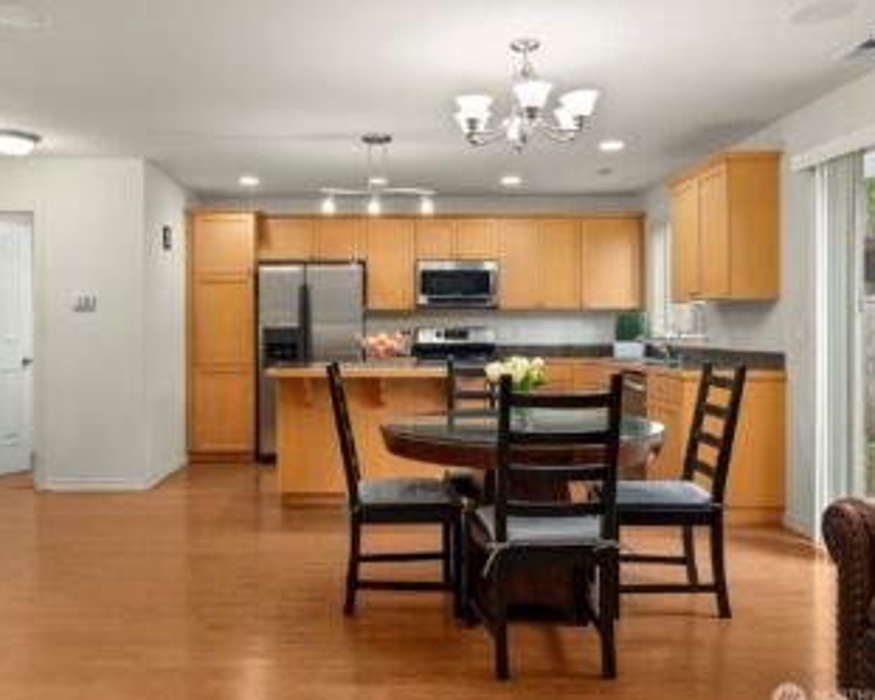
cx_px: 371
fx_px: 751
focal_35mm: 29
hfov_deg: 60.1
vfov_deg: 50.0
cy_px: 350
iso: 1000
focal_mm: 24
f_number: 7.1
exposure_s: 1/8
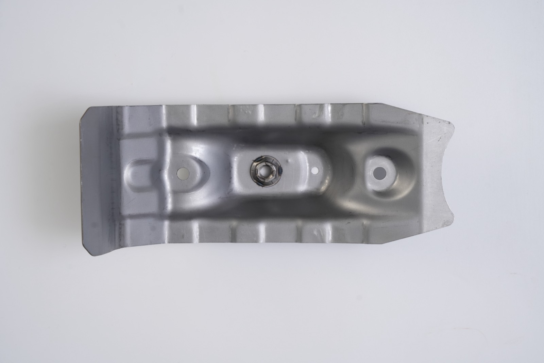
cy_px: 182
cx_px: 272
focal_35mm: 70
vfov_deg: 19.4
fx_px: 1057
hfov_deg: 28.8
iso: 320
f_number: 8
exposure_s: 1/250
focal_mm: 70
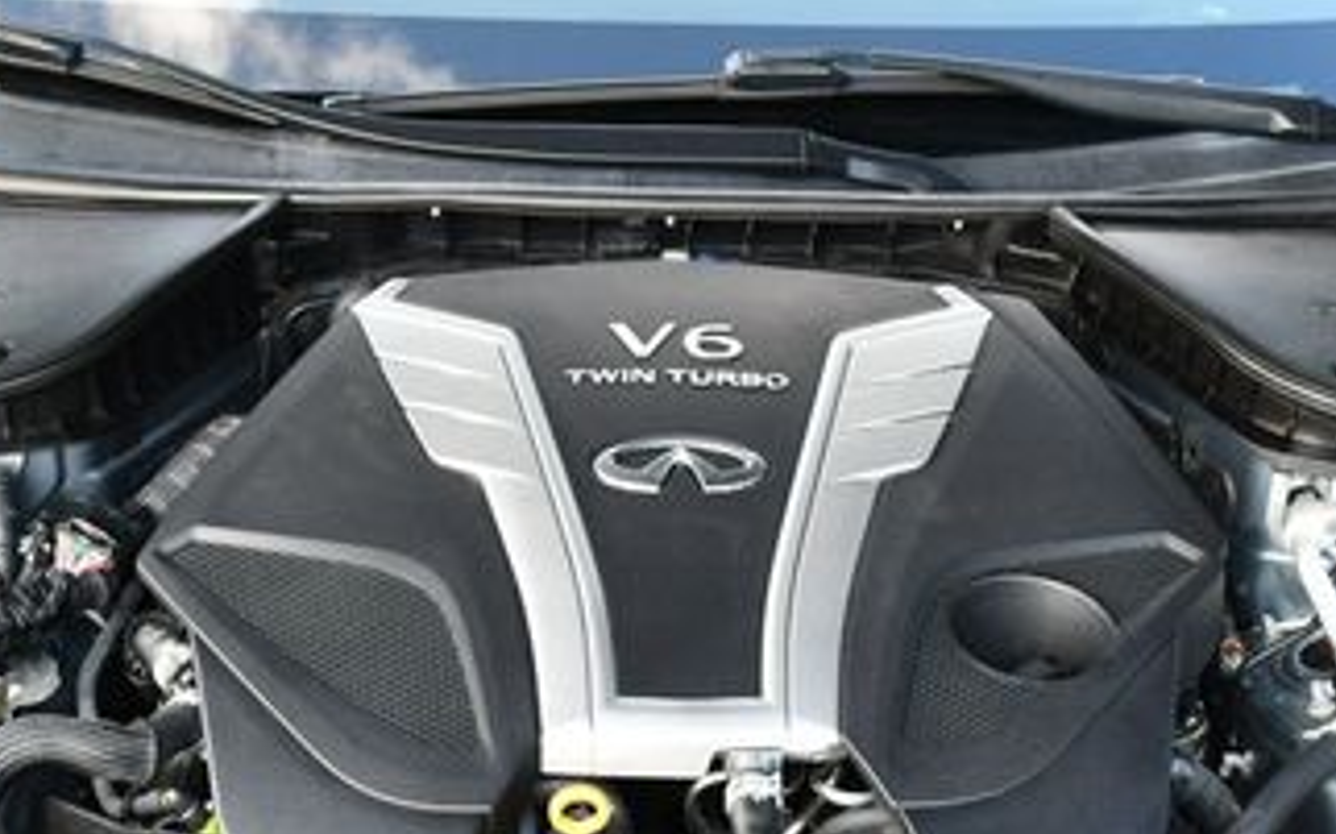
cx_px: 606
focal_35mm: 73
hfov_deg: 28.2
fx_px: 2657
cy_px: 730
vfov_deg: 17.6
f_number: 3.5
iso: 400
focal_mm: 18
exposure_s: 1/250
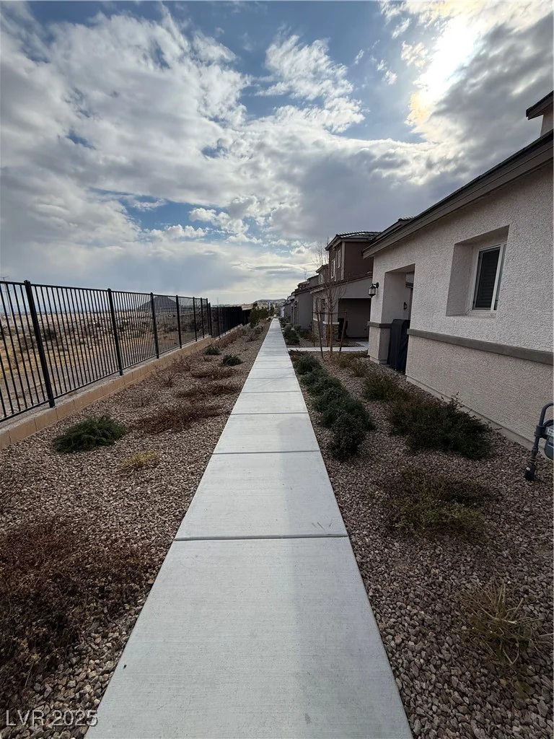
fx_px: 299
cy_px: 370
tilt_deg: -10.8
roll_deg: -0.3
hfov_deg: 85.7
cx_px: 277
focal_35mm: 14
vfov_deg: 102.1
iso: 50
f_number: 2.2
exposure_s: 1/3663
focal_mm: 2.22
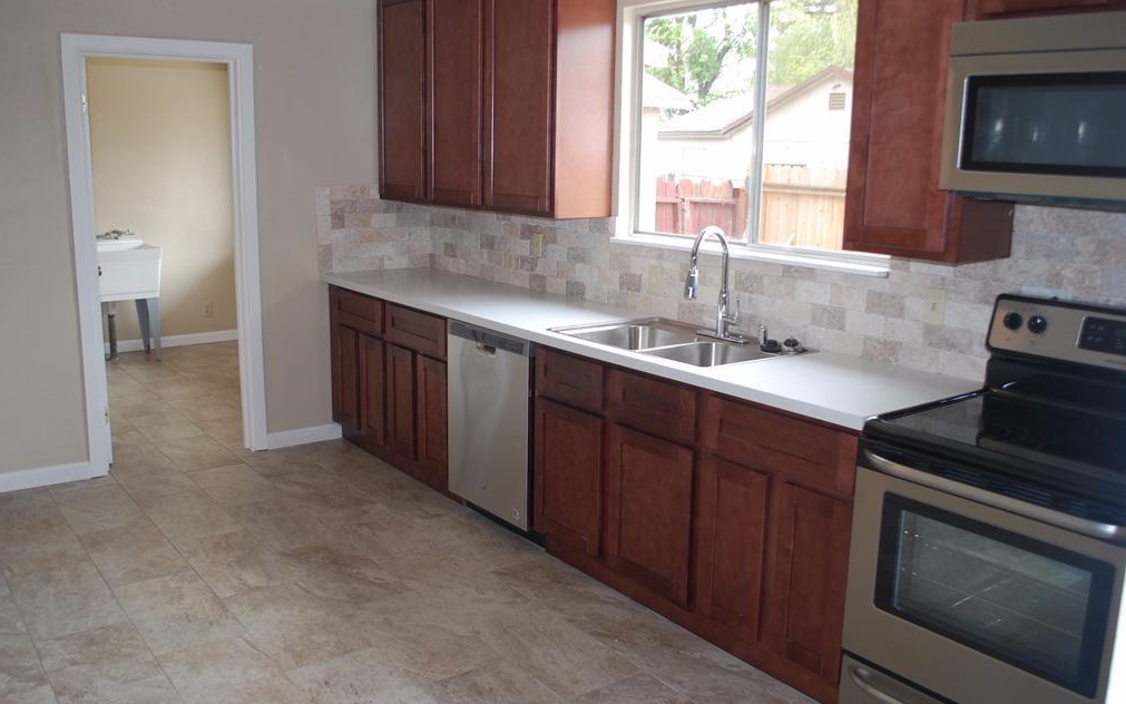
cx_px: 565
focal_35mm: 31
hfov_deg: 61.2
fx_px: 951
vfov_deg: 40.6
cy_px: 373
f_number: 3.8
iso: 200
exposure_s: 1/60
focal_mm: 20
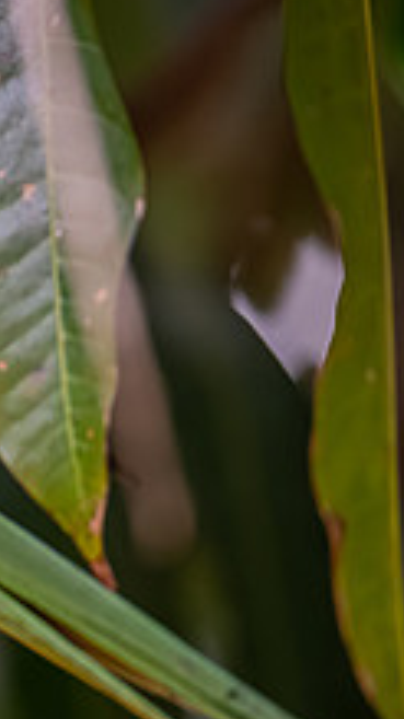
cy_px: 406
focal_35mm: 1189
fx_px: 22670
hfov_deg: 1.0
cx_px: -431
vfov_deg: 1.8
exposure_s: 1/1000
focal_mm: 400
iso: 3600
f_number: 4.5
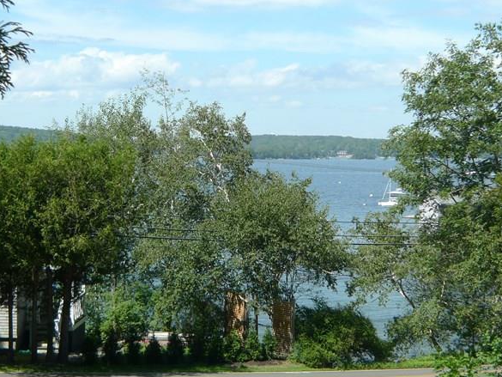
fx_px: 1523
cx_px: 231
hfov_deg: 18.7
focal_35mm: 105
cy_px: 192
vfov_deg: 14.1
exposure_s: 1/500
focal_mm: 12.8
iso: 80
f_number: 4
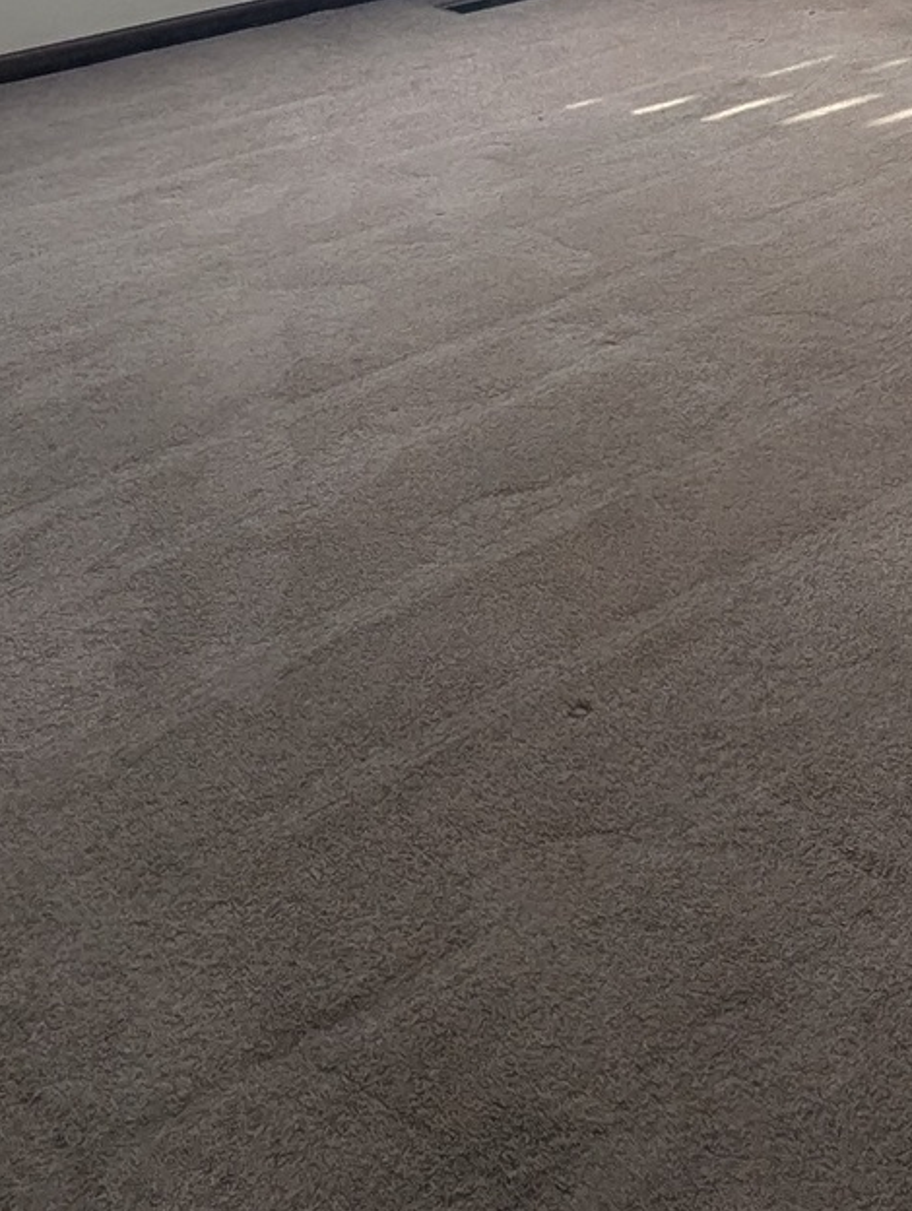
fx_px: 1682
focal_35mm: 48
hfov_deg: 29.5
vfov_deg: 31.8
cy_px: -299
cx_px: 764
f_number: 2.2
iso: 41
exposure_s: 1/191
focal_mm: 1.95
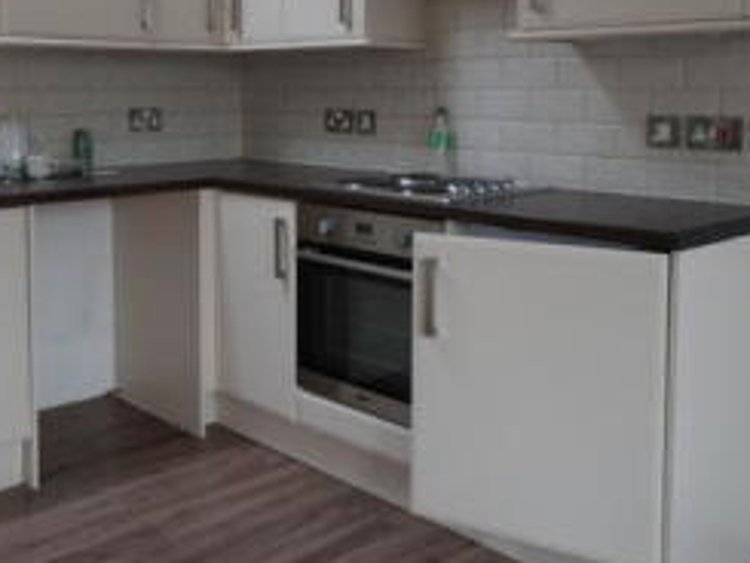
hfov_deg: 44.6
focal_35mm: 42
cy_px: 151
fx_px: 909
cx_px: 297
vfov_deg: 33.8
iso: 500
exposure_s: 1/160
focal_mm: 15
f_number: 4
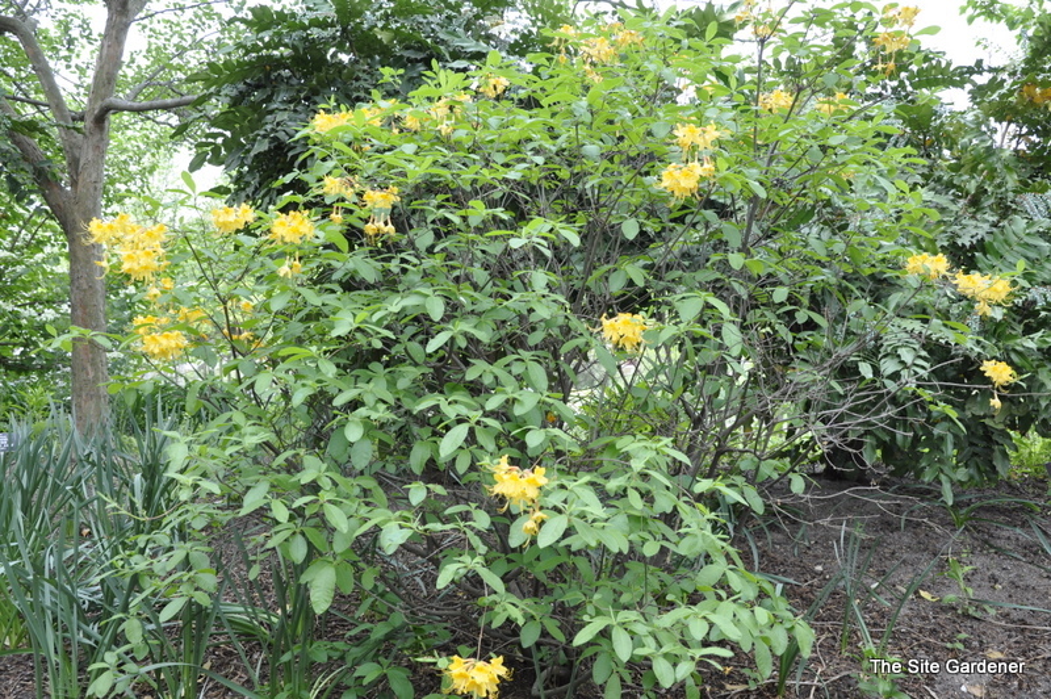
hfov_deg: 46.4
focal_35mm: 42
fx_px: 1225
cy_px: 350
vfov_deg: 31.8
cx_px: 526
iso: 200
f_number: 7.1
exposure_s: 1/50
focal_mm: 28
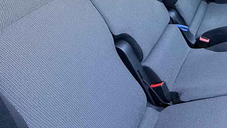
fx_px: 271
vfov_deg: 25.1
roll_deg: -1.6
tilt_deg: -21.4
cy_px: -3
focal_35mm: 45
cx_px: 273
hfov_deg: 35.6
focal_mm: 2.22
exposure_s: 1/99
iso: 200
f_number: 2.2
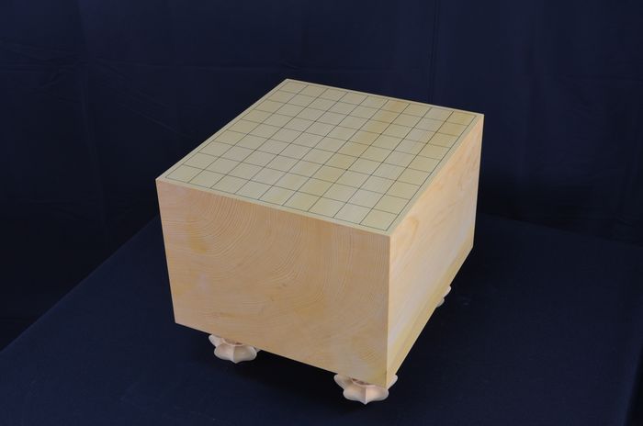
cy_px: 213
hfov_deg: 38.9
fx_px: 909
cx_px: 322
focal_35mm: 51
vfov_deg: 26.4
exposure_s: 1/30
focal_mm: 34
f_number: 8
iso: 400
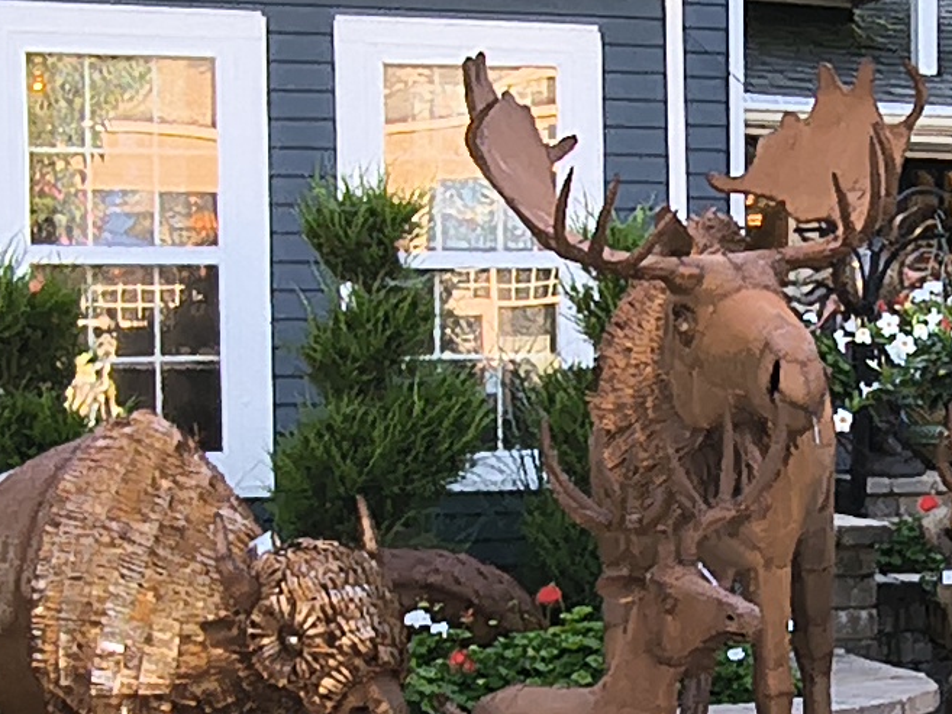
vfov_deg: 19.3
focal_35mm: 76
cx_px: 725
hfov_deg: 25.3
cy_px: 472
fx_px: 2091
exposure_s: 1/190
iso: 100
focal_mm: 2.13
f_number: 2.2
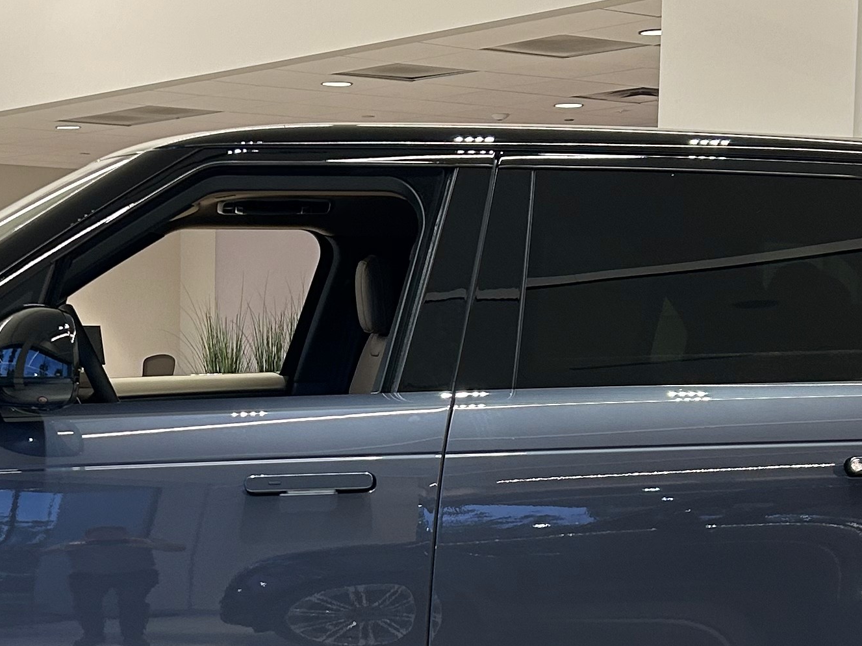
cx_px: 226
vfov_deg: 18.5
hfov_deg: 24.5
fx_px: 1967
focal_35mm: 79
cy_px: 492
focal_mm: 5.7
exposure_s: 1/120
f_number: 1.5
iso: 80
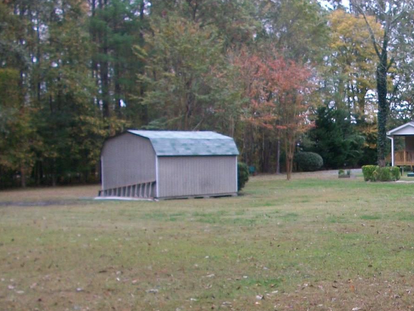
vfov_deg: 18.2
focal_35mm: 80
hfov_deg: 23.4
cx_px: 419
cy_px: 256
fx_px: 957
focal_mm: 6.3
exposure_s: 1/125
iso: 80
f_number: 3.1
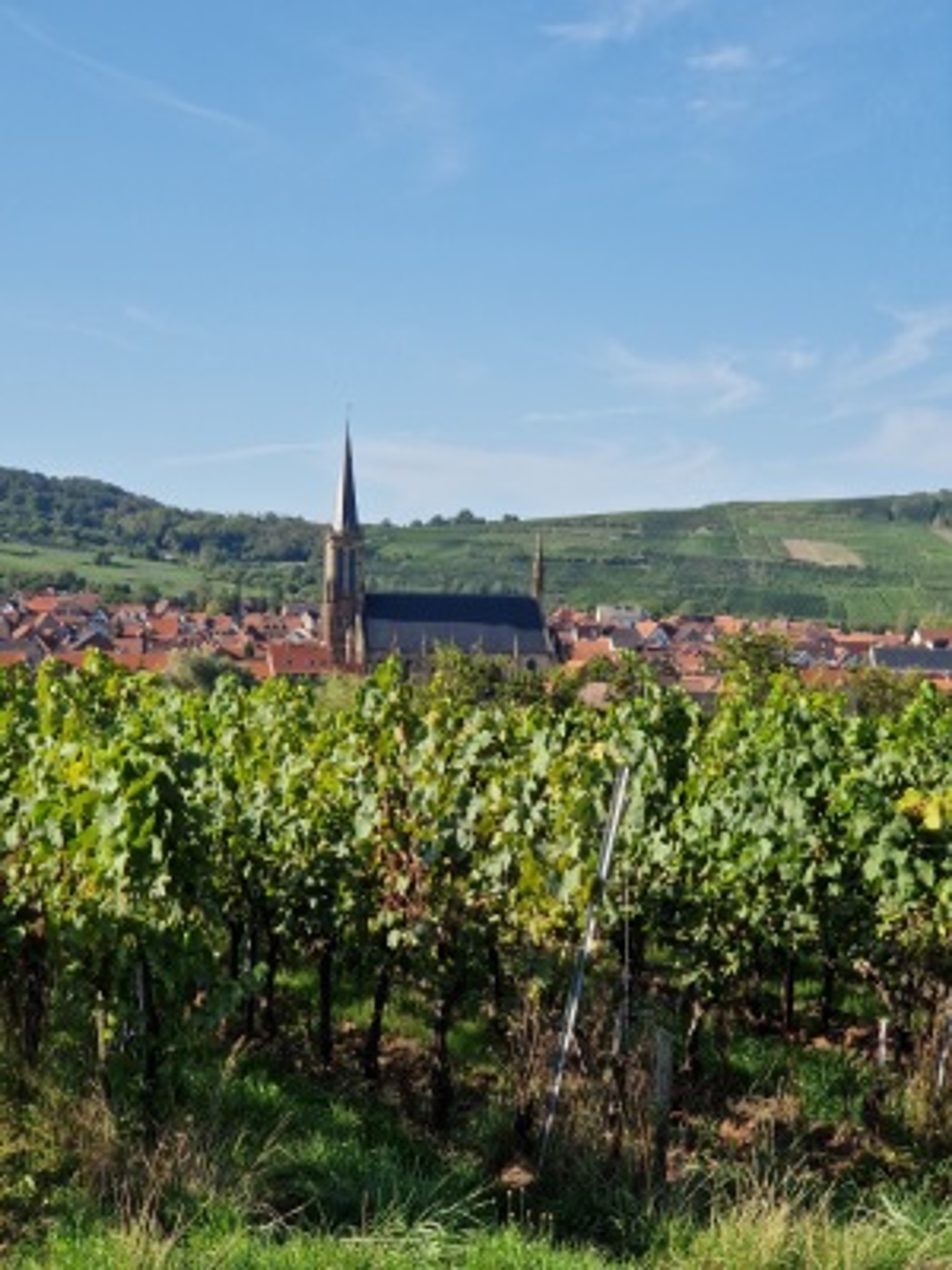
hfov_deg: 21.3
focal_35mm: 69
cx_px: 476
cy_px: 635
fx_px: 2530
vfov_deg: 28.2
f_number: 2.4
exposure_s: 1/1229
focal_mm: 7
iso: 50
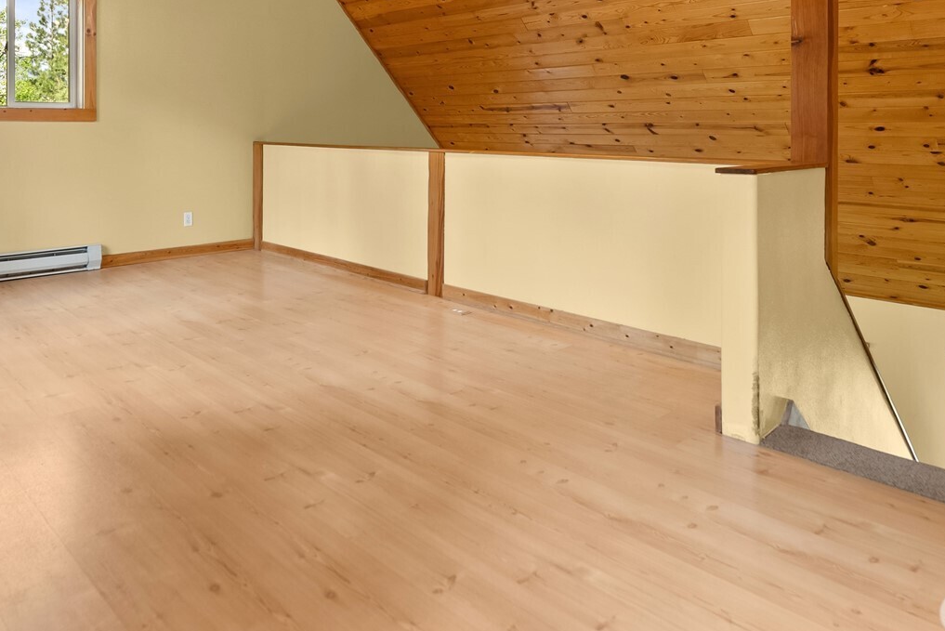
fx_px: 692
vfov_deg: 46.4
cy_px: 123
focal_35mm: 26
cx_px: 379
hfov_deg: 68.0
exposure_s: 1/15
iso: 400
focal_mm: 15.8
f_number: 2.8
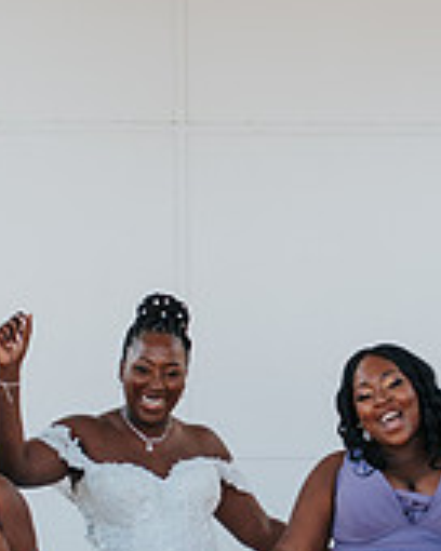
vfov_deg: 15.1
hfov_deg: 12.2
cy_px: 526
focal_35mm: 126
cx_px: 288
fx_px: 2056
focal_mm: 35
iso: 100
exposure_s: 1/640
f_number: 2.8
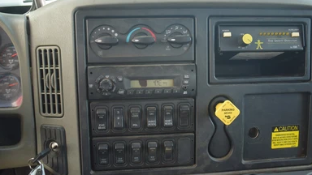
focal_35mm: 36
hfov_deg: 55.3
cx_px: 154
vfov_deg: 32.8
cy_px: 84
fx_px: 298
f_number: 3.8
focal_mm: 22
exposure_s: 1/80
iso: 200
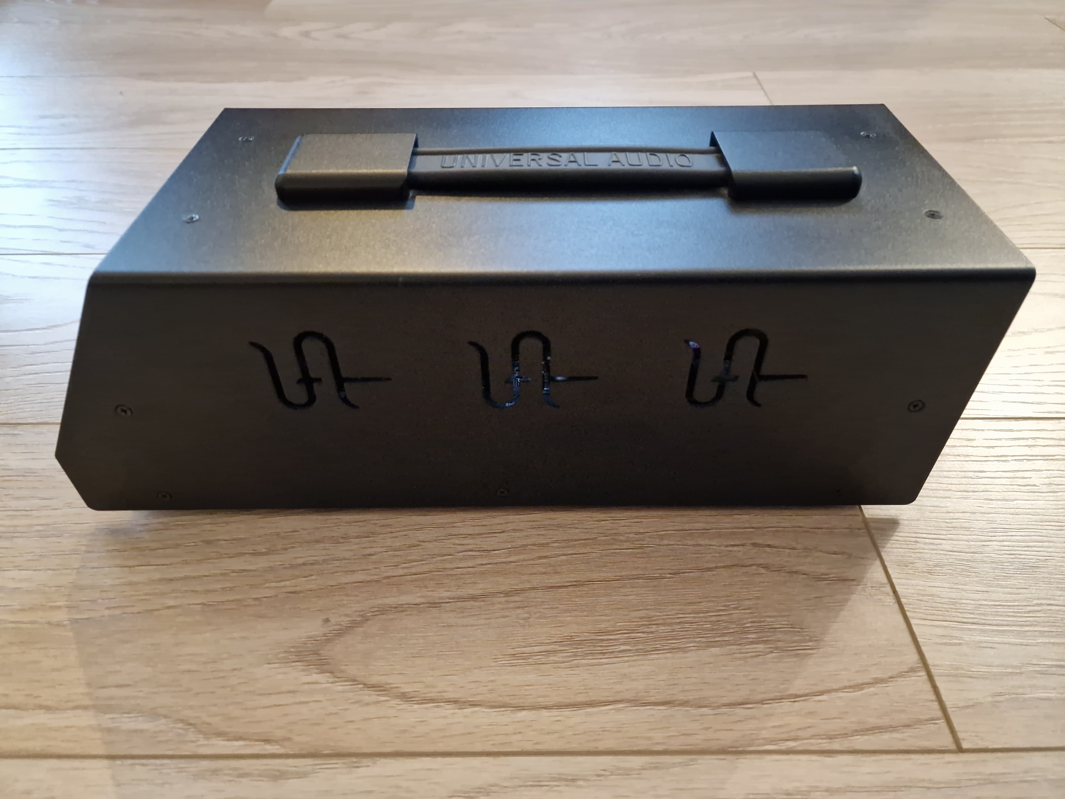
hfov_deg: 73.9
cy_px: 400
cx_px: 532
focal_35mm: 23
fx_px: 708
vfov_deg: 58.9
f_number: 1.8
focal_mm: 6.4
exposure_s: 1/24
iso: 800
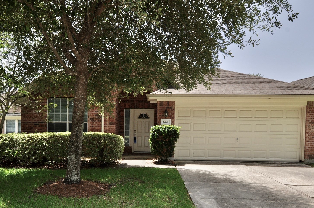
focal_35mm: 27
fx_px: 235
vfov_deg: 46.5
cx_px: 141
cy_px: 148
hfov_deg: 67.3
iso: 200
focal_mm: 12
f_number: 10
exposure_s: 1/200
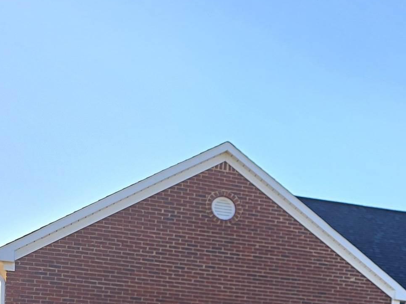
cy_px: 417
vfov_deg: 18.5
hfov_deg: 24.2
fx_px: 856
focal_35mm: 73
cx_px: 487
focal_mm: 6.3
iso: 12
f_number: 1.7
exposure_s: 1/197
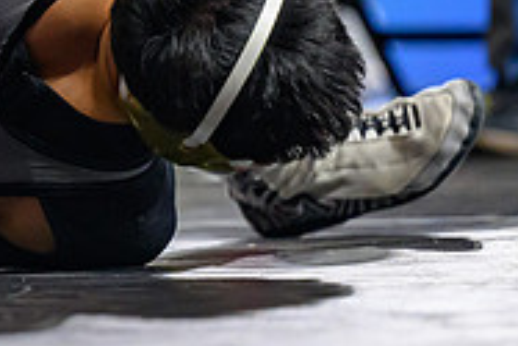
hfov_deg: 2.8
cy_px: 72
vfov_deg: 1.9
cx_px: -107
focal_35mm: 729
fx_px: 10497
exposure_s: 1/640
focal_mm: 175
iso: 3200
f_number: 2.8
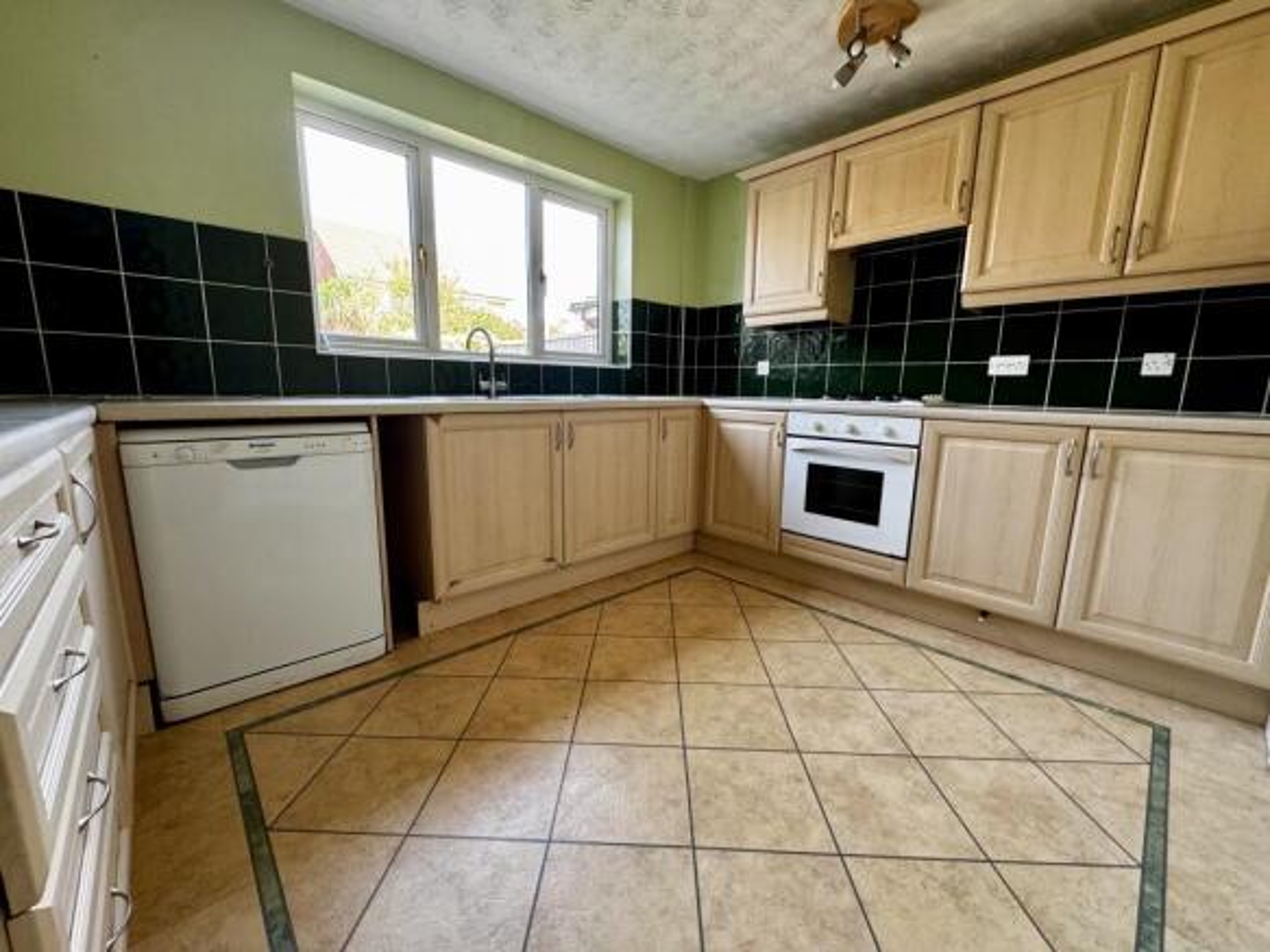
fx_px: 514
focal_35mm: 14
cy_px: 476
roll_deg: -1.0
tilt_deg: -10.4
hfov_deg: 102.1
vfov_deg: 85.7
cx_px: 635
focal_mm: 2.22
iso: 250
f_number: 2.2
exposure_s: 1/99
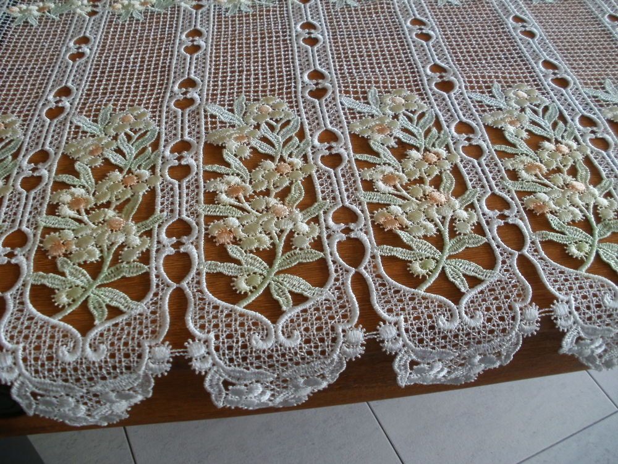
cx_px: 309
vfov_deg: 39.7
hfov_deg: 51.4
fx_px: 643
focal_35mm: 36
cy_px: 232
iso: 100
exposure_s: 1/40
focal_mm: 6.3
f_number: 3.5
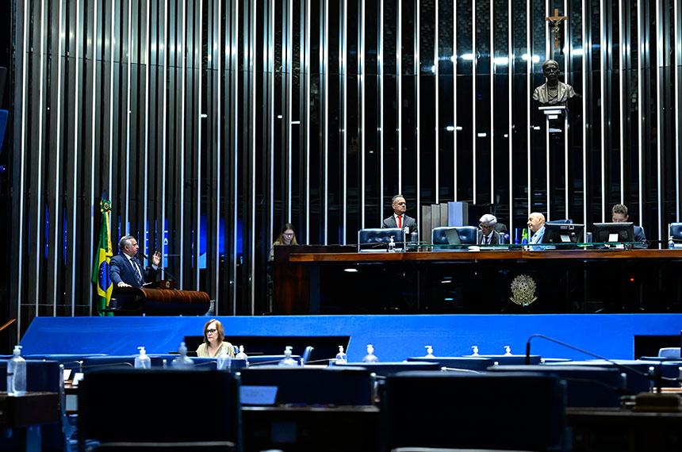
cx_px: 341
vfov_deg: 16.0
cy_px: 226
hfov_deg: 24.0
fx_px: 1607
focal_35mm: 85
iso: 6400
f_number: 4.5
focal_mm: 85
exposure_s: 1/160
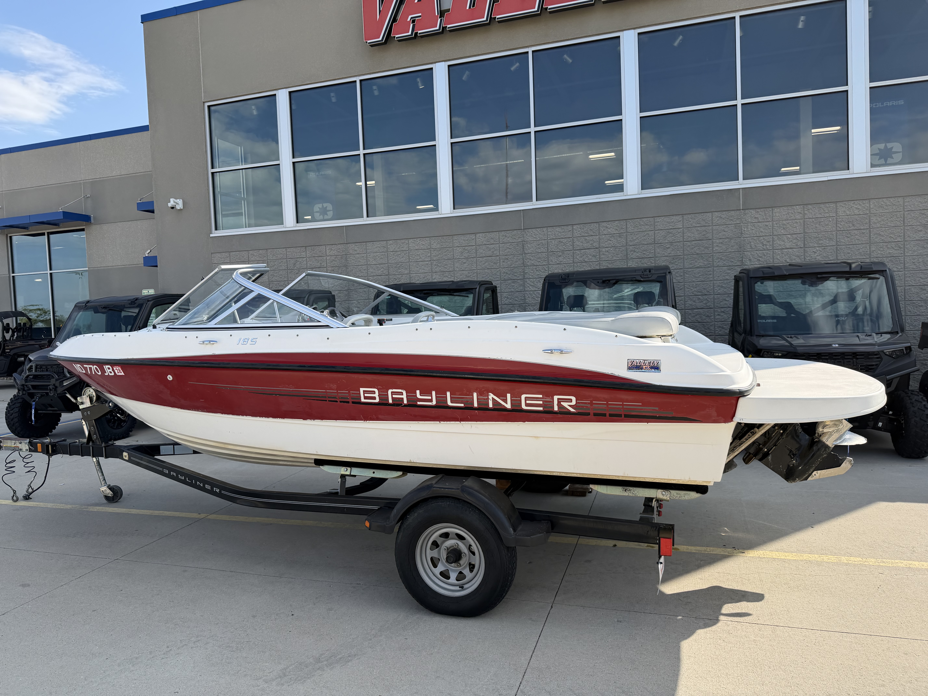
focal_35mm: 24
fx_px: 643
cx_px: 464
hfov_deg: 71.6
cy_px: 348
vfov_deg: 56.8
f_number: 1.78
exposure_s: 1/2525
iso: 80
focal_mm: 6.76
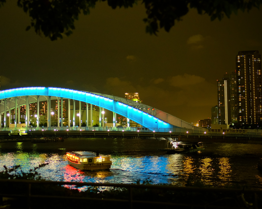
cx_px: 82
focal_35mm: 56
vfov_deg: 27.1
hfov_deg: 33.2
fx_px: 434
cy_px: 106
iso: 800
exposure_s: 1/14
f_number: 1.4
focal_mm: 23
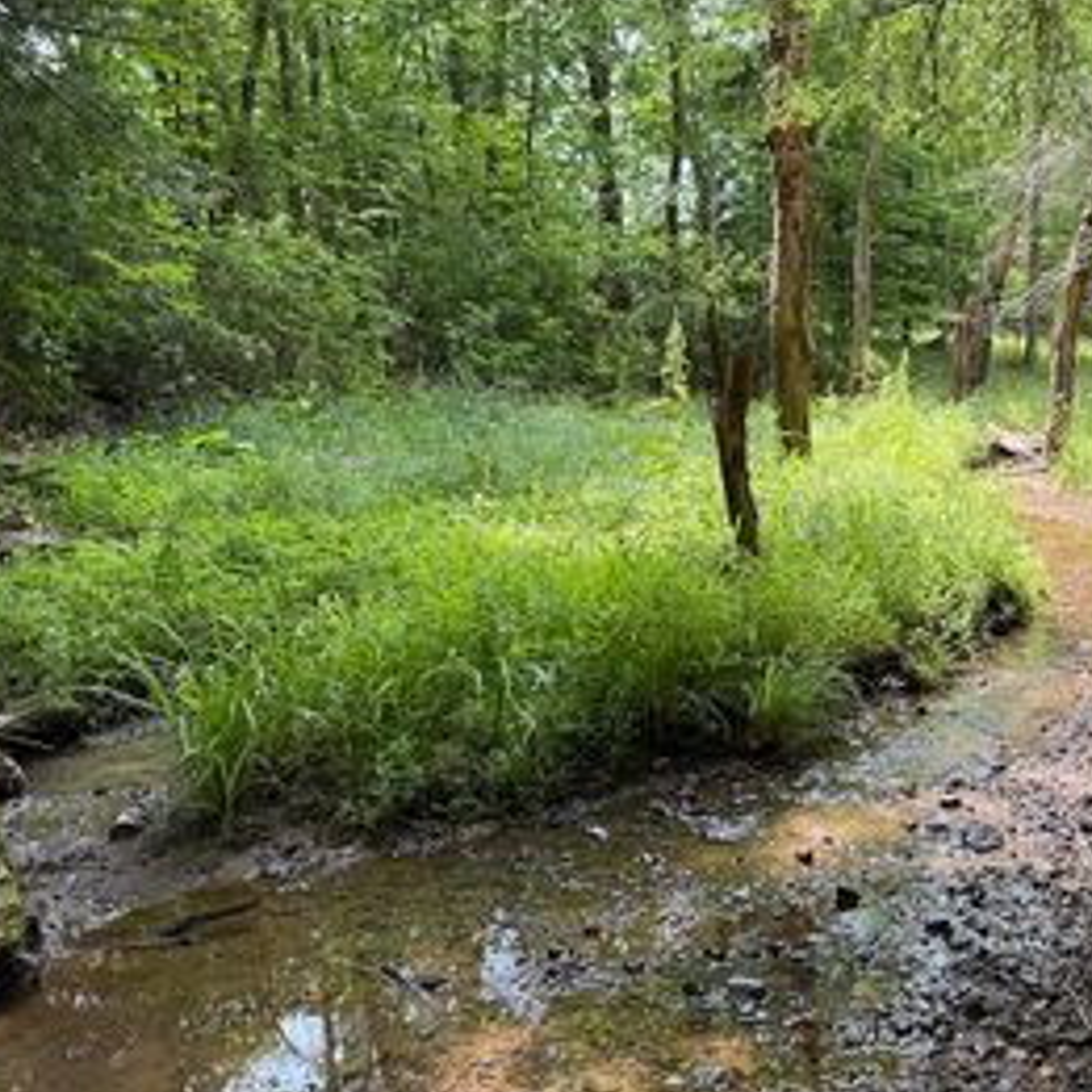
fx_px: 1249
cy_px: 529
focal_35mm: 35
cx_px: 843
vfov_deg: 47.2
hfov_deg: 45.3
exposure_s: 1/391
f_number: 1.78
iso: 80
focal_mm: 6.76
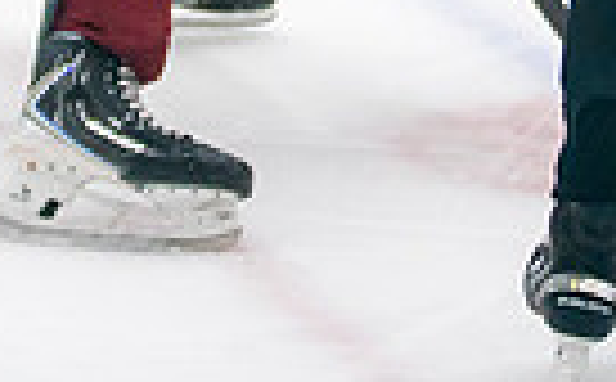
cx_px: 363
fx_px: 5679
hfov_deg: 6.2
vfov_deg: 3.8
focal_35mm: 339
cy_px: -555
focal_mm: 70
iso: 3200
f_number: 2.8
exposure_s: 1/640
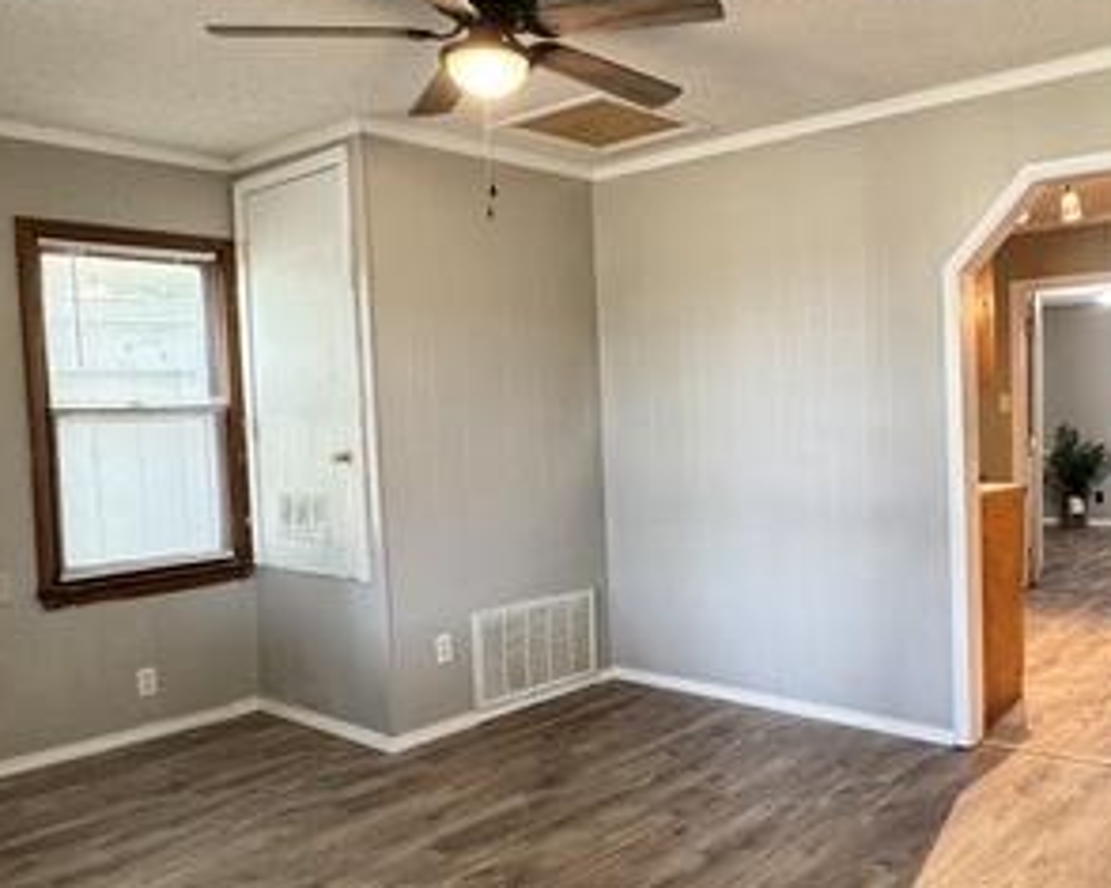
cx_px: 731
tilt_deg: -4.0
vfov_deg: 47.1
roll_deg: +1.8
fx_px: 1019
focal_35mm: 31
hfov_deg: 56.1
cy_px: 465
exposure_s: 1/60
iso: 500
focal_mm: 2.22
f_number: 2.2
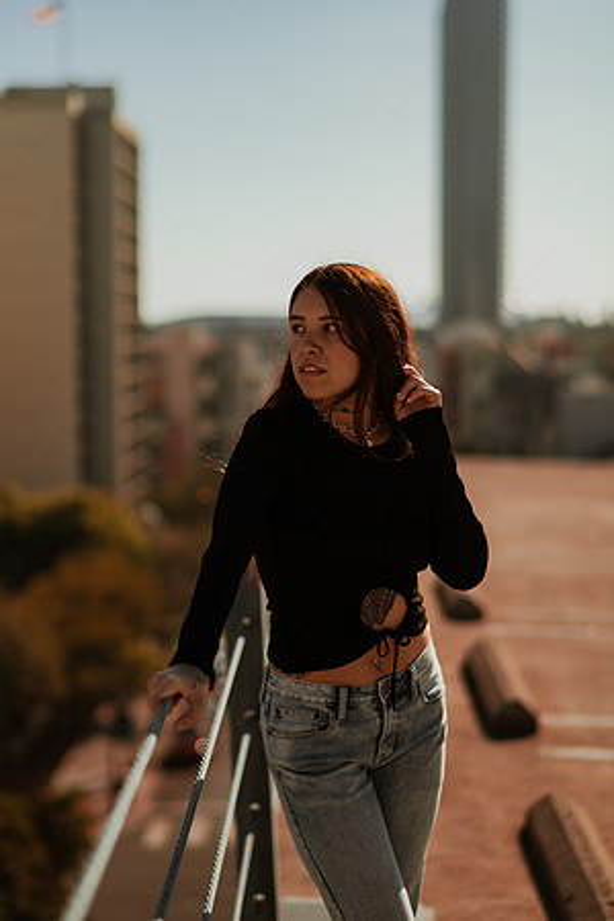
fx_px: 1484
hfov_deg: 23.4
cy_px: 460
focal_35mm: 58
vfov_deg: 34.5
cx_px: 307
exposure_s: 1/8000
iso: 50
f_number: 1.8
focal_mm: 58
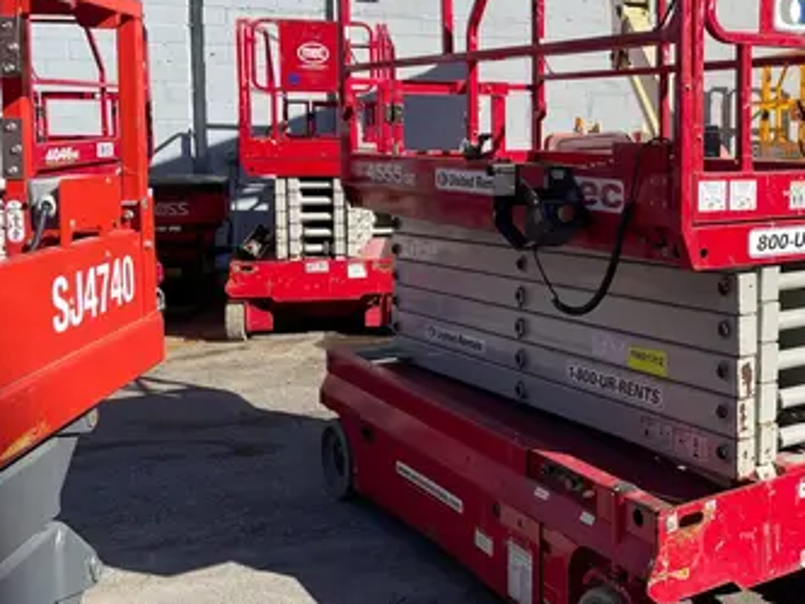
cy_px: 231
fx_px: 1000
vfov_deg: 33.5
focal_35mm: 43
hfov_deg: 41.9
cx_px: 648
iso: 50
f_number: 1.6
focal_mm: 4.2
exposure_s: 1/5051
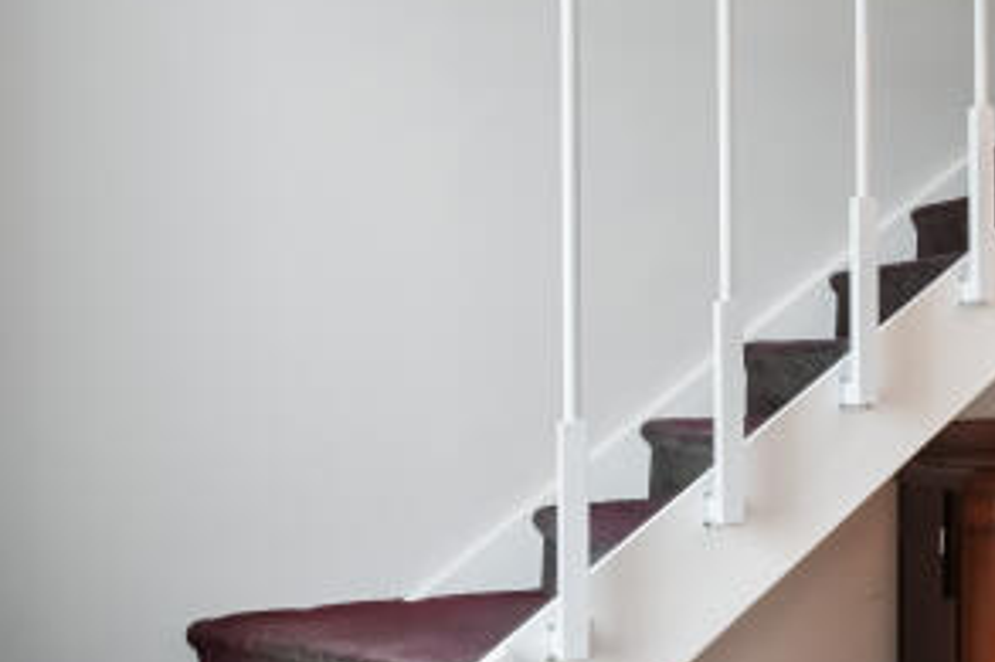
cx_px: 1273
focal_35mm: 42
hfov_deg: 34.2
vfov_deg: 31.8
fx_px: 1160
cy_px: 351
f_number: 7.1
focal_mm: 12
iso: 640
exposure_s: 1/100
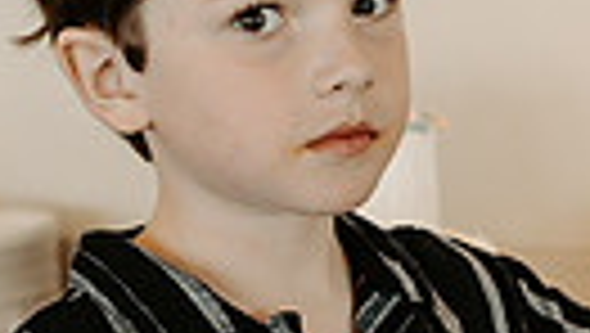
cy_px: 297
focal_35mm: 126
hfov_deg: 16.6
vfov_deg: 9.6
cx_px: 622
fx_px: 1973
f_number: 3.2
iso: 320
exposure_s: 1/250
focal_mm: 35
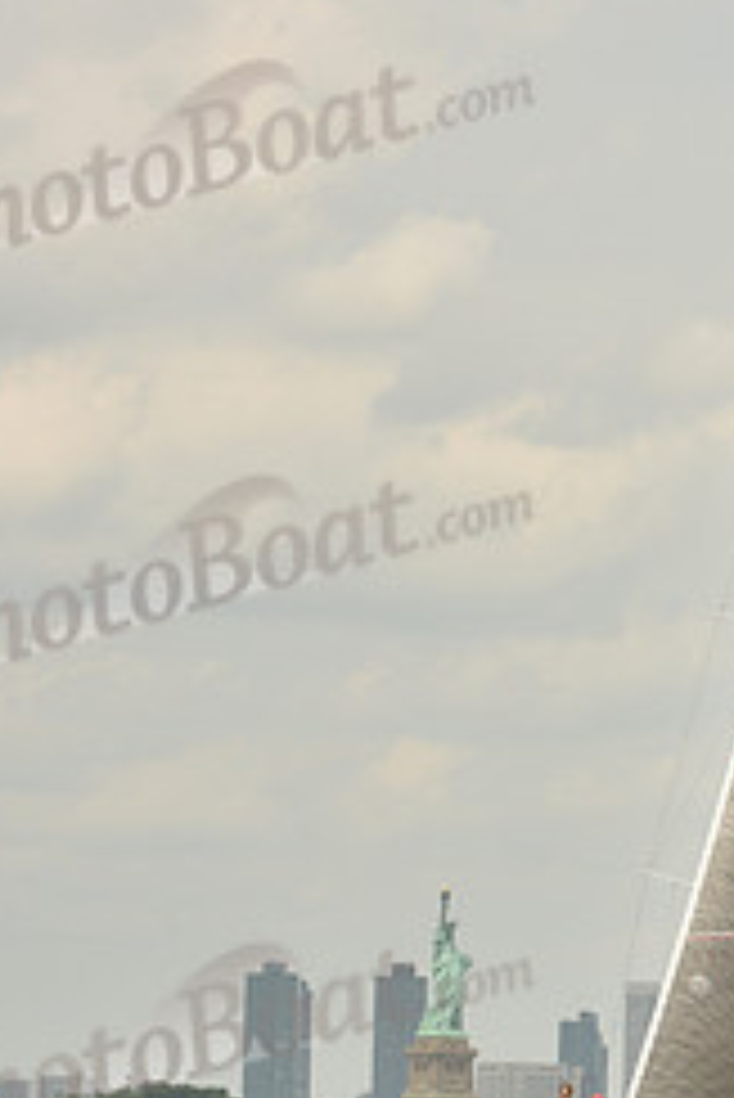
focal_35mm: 233
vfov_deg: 8.8
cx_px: 768
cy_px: 742
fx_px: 7115
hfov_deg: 5.9
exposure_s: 1/640
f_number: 10
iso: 250
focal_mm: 98
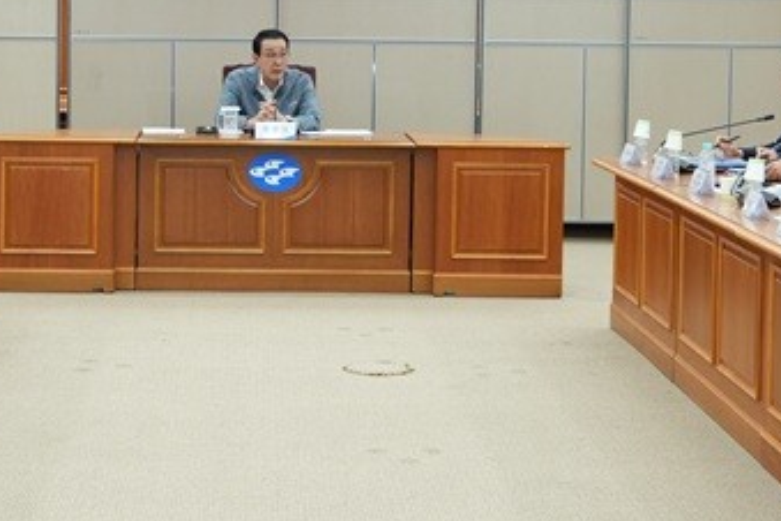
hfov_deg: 22.1
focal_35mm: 92
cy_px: 86
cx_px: 272
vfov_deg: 14.8
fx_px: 1996
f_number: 5.6
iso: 1250
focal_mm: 48
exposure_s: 1/125
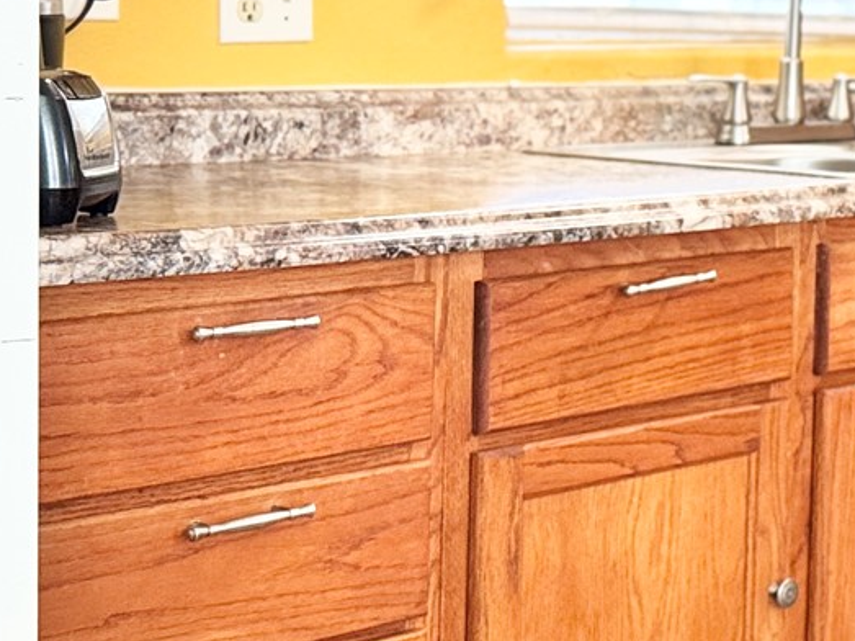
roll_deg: -1.9
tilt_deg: -3.3
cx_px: 1257
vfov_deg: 15.6
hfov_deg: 18.6
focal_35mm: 94
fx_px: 2321
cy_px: 105
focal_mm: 6.76
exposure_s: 1/120
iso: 125
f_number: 1.78
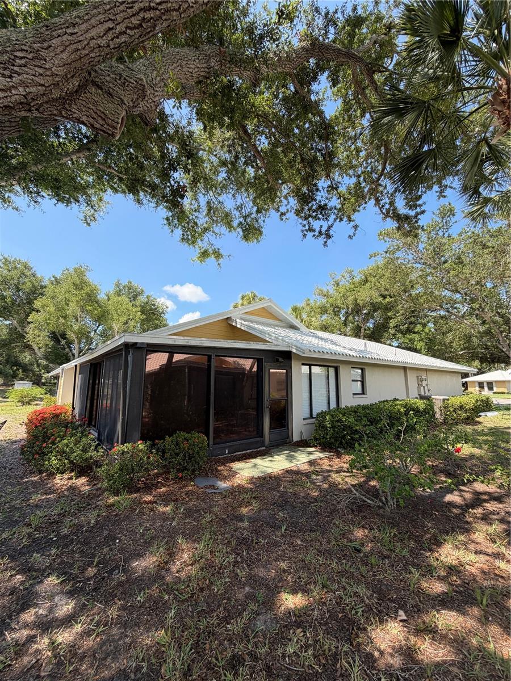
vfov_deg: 102.1
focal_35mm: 14
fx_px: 276
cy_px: 340
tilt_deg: +10.2
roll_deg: -0.2
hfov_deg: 85.7
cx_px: 256
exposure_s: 1/554
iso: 40
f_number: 2.2
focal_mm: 2.22
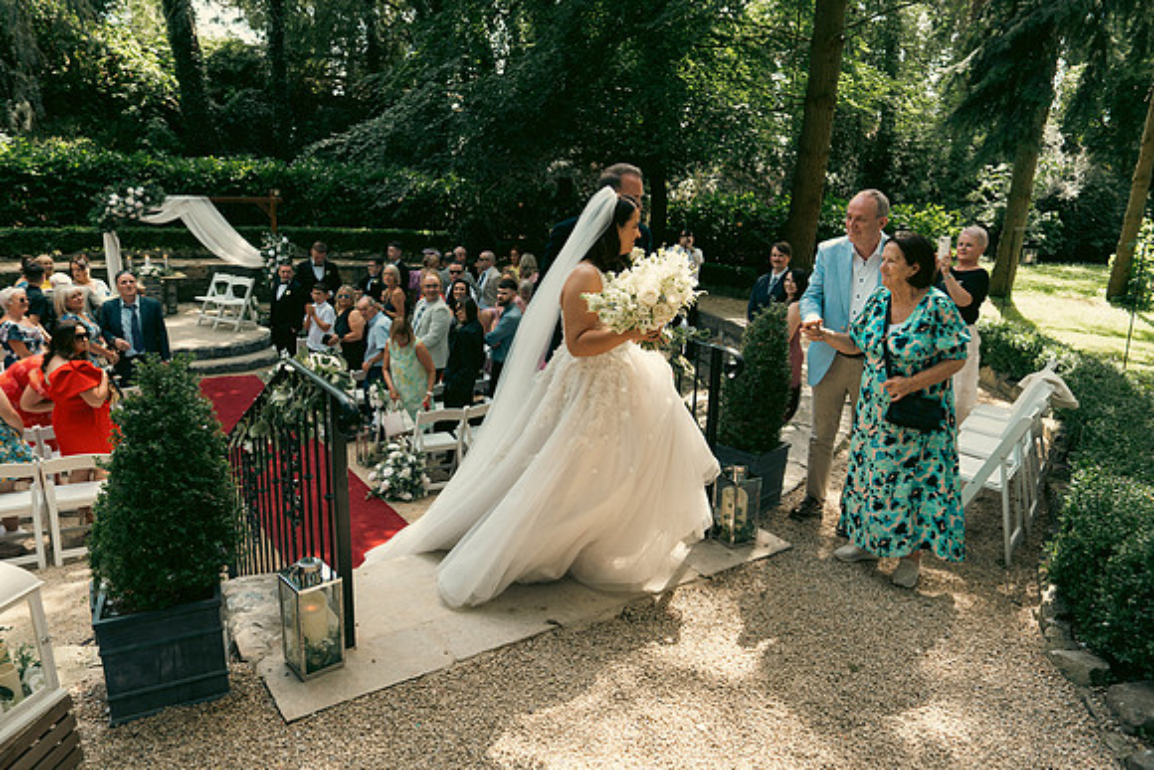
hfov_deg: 73.7
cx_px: 577
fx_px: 769
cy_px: 385
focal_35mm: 24
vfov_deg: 53.2
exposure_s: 1/200
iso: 200
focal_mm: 24
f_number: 3.5
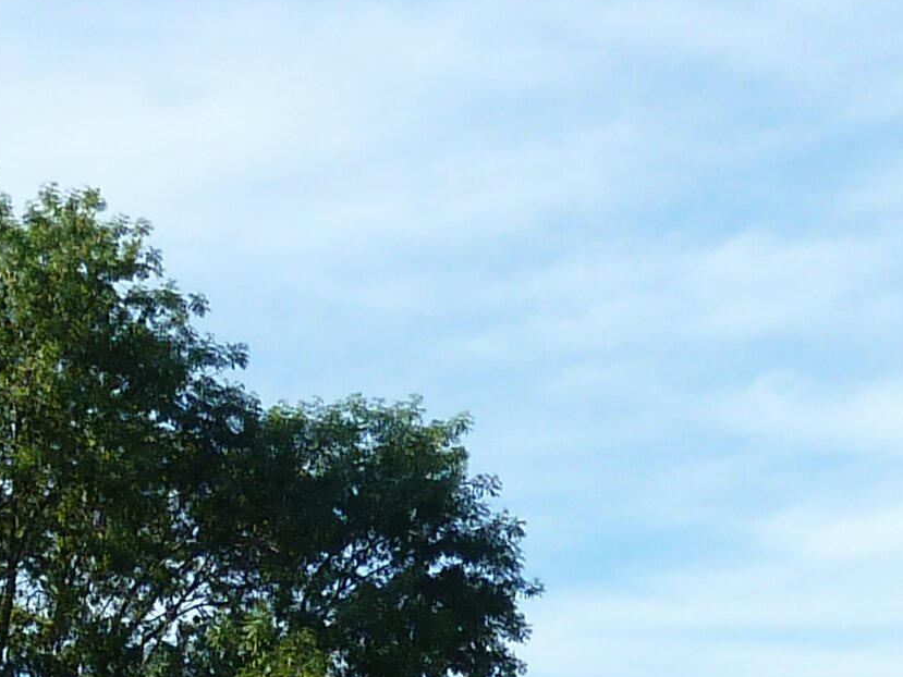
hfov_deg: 17.7
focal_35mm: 110
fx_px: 2870
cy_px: 1265
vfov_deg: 12.2
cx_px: 193
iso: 80
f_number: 4
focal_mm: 4.1
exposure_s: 1/400
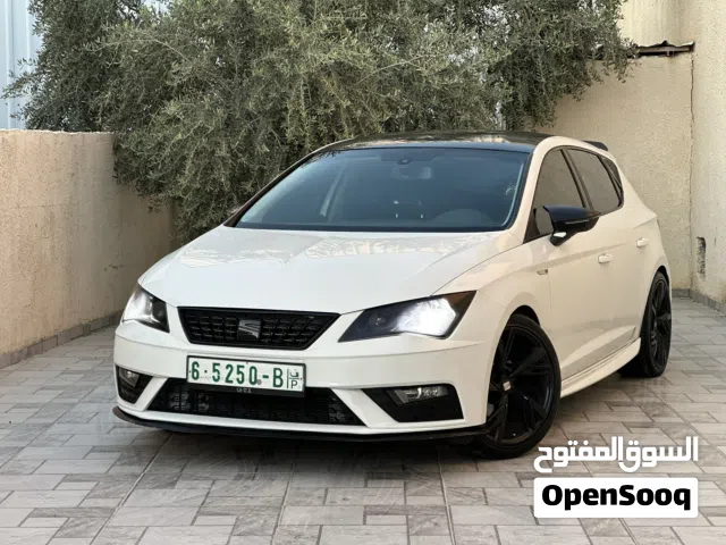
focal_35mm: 77
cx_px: 363
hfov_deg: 25.3
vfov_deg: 19.1
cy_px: 272
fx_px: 1615
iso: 80
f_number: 2.8
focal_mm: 9
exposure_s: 1/100
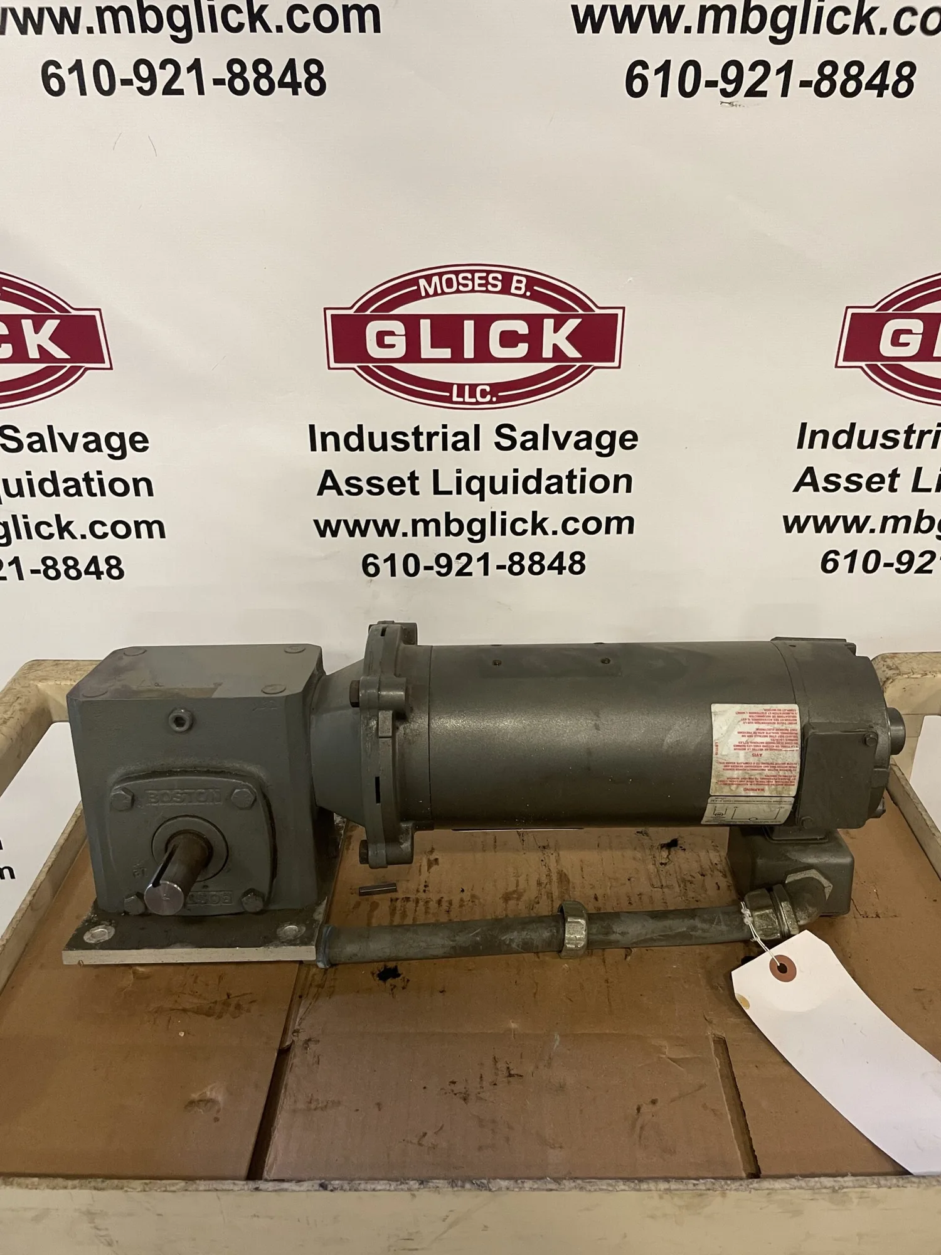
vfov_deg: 67.3
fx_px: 942
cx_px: 470
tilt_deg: -26.3
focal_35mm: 26
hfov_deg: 53.1
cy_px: 628
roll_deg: +0.7
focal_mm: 4.2
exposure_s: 1/60
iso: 320
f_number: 1.6
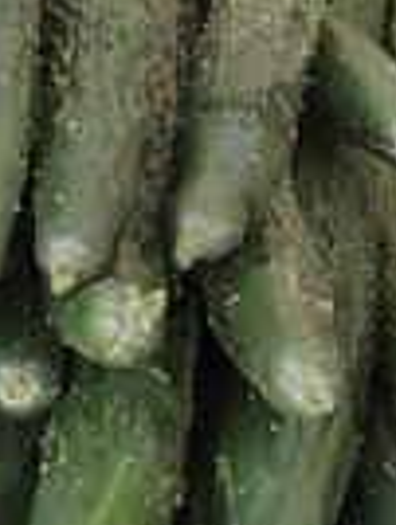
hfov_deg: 7.2
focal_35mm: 183
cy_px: -80
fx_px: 2782
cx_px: -827
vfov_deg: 10.6
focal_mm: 5.52
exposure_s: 1/100
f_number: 1.9
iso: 291
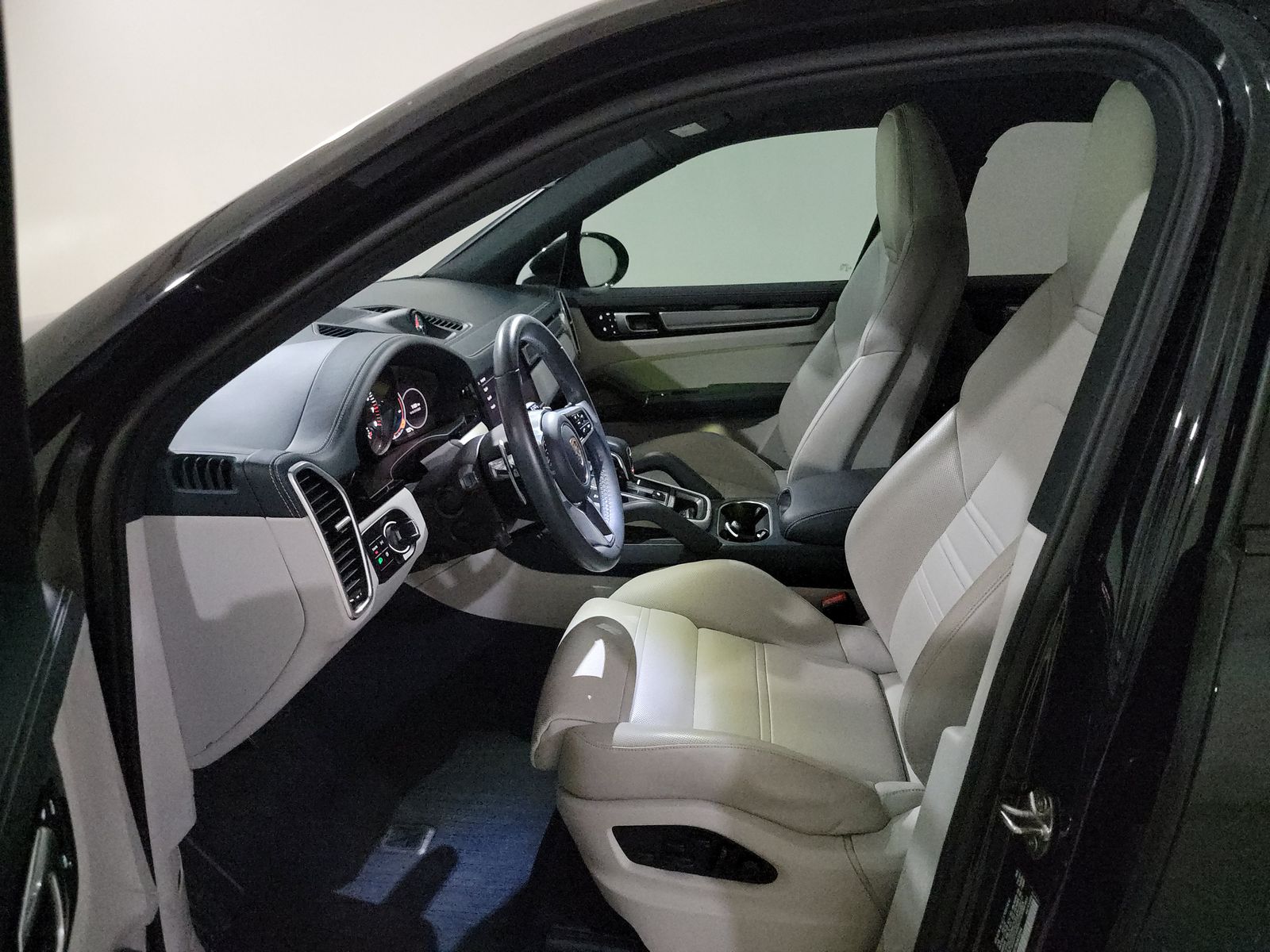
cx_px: 635
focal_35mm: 24
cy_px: 476
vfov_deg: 56.8
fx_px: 881
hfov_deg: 71.6
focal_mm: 6.7
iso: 5137
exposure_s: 1/59
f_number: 1.8
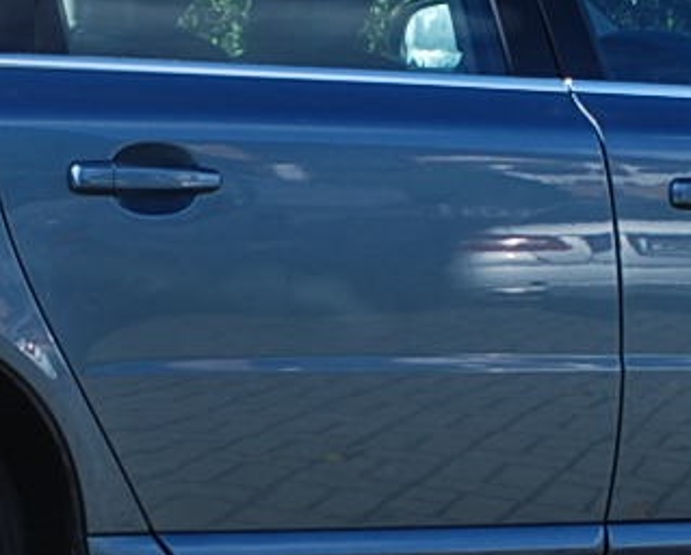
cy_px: 102
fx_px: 4198
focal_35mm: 205
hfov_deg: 9.4
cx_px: 260
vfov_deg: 7.5
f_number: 6.3
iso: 100
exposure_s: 1/160
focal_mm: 24
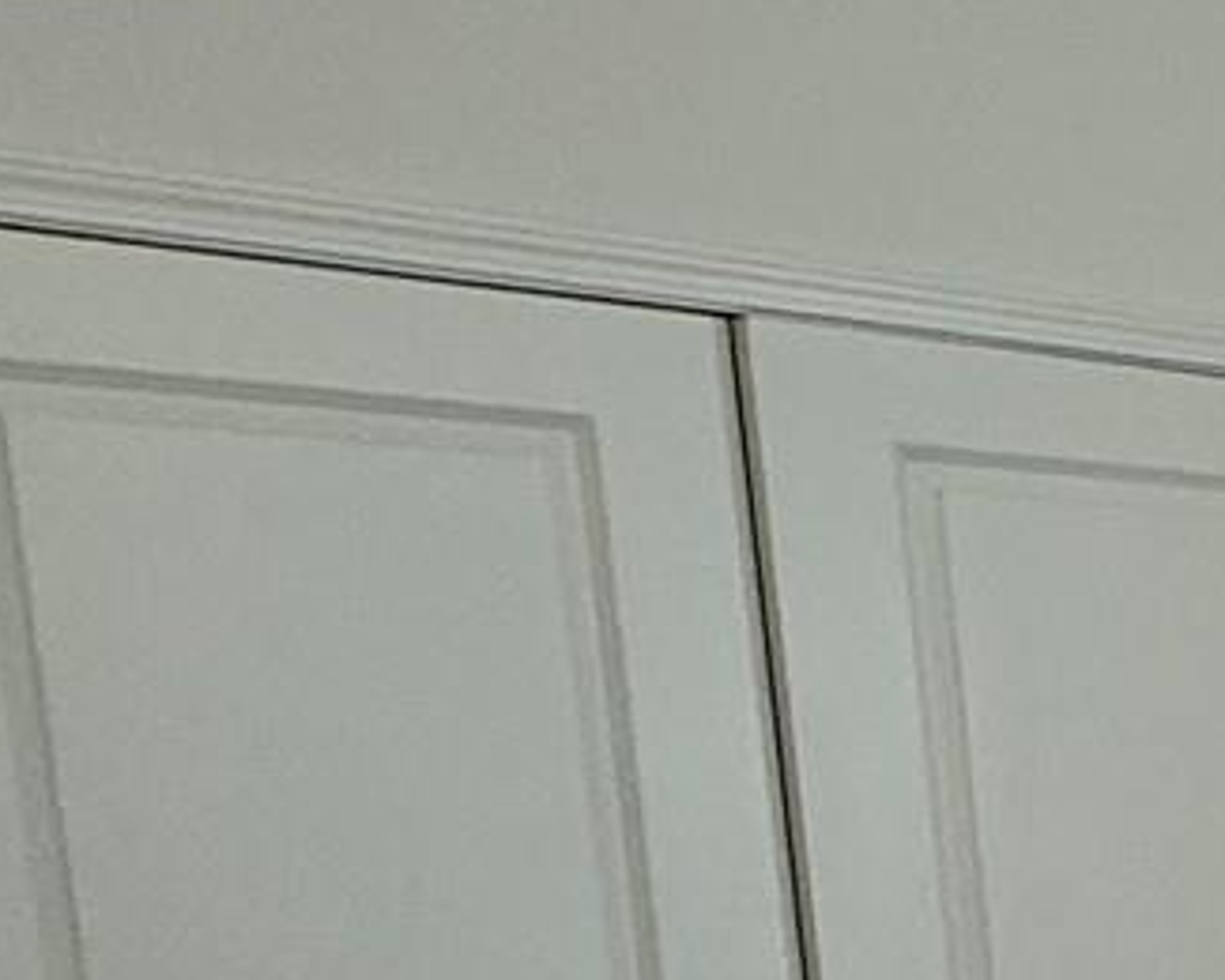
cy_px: 1349
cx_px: 2752
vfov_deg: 16.6
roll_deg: +0.2
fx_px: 3118
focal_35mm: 86
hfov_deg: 15.3
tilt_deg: -9.5
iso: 160
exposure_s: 1/120
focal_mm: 2.22
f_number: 2.2
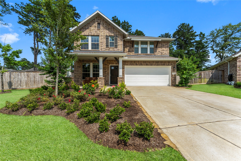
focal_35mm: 14
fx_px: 94
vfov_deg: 81.2
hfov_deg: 104.3
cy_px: 80
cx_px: 120
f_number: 11
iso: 640
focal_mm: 14
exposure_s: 1/1000
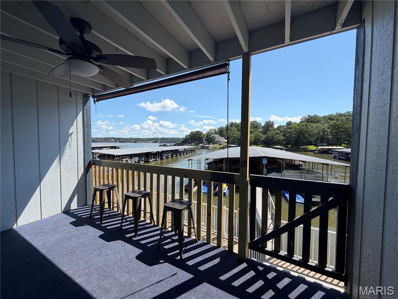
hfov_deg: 102.1
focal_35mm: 14
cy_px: 150
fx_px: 161
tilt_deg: -2.5
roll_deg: +0.4
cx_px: 199
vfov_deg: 85.7
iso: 25
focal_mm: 2.22
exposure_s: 1/770
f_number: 2.2
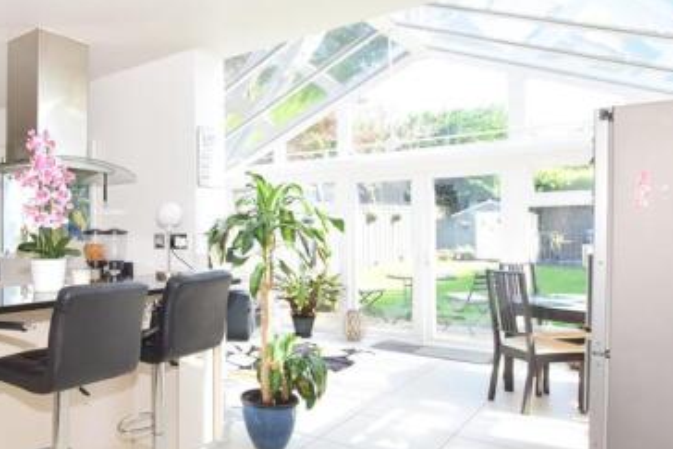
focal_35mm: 27
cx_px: 124
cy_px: 219
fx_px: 505
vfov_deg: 48.0
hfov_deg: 61.2
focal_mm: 10
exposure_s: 1/160
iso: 500
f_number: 8
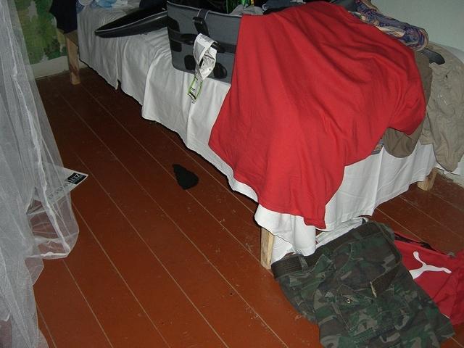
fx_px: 509
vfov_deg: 37.7
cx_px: 232
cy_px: 174
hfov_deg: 49.0
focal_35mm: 38
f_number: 2.8
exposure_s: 1/60
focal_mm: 7.9
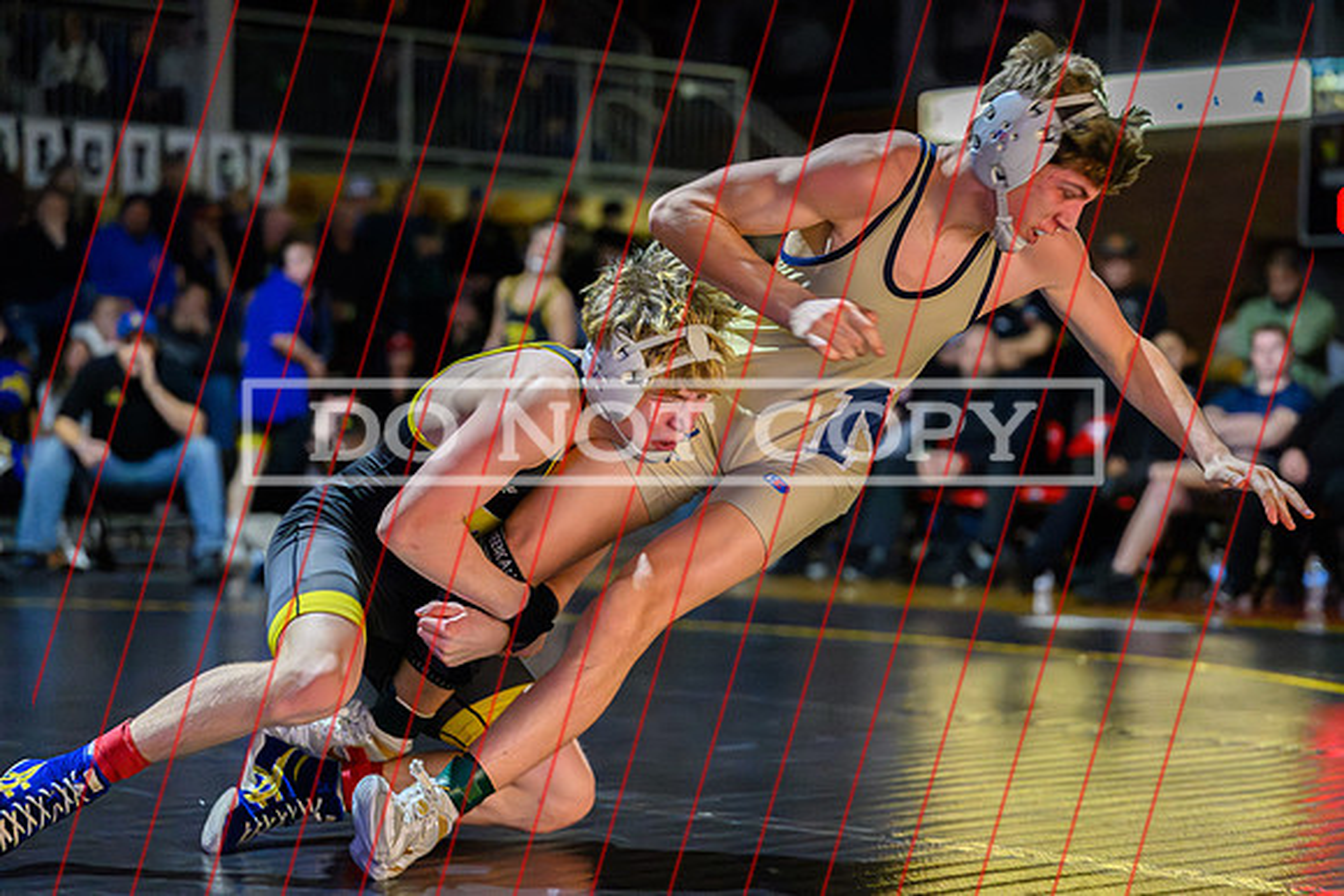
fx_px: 3348
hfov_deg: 22.7
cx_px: 699
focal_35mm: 90
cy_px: 447
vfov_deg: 15.3
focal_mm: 85
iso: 20000
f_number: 2.8
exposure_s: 1/640
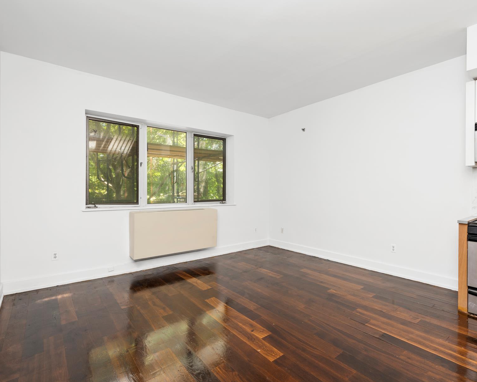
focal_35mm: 19
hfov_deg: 82.8
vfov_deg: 70.8
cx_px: 273
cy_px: 188
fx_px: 268
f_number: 8
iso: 200
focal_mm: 16
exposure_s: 1.3
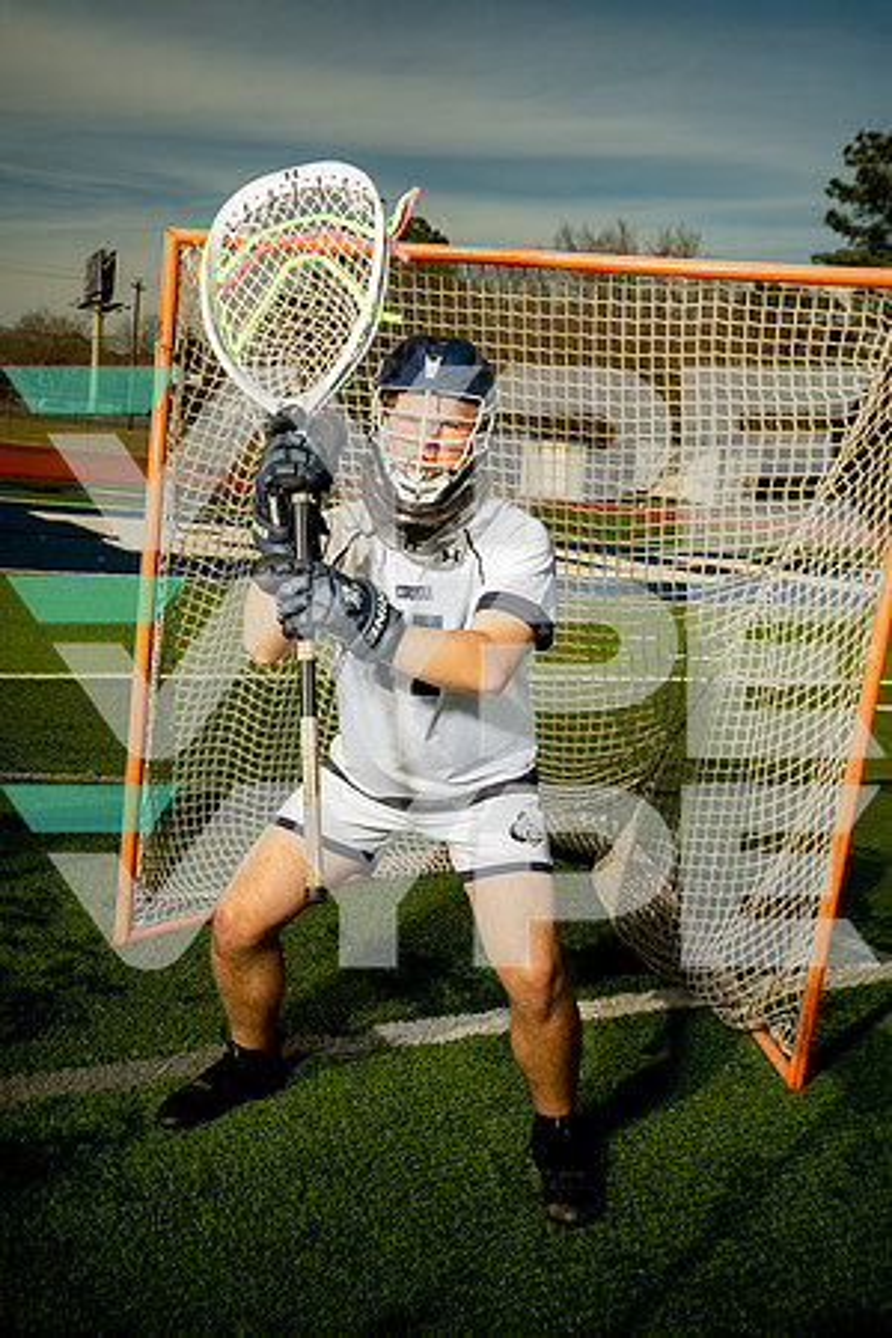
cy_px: 669
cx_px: 446
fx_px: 1375
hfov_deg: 35.9
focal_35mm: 37
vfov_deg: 51.9
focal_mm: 37
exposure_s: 1/250
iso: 250
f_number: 8
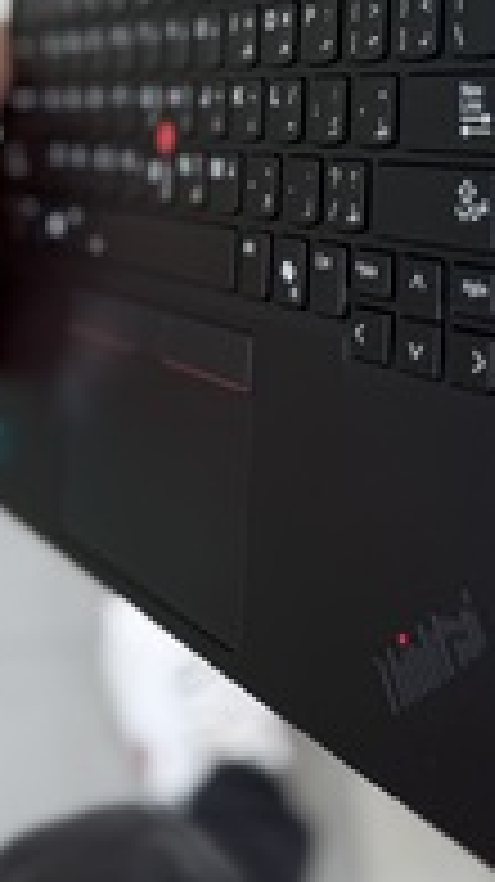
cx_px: 56
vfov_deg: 31.2
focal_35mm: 61
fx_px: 1426
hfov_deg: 19.4
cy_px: -47
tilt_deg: -70.0
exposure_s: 1/120
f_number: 1.78
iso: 64
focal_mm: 6.76
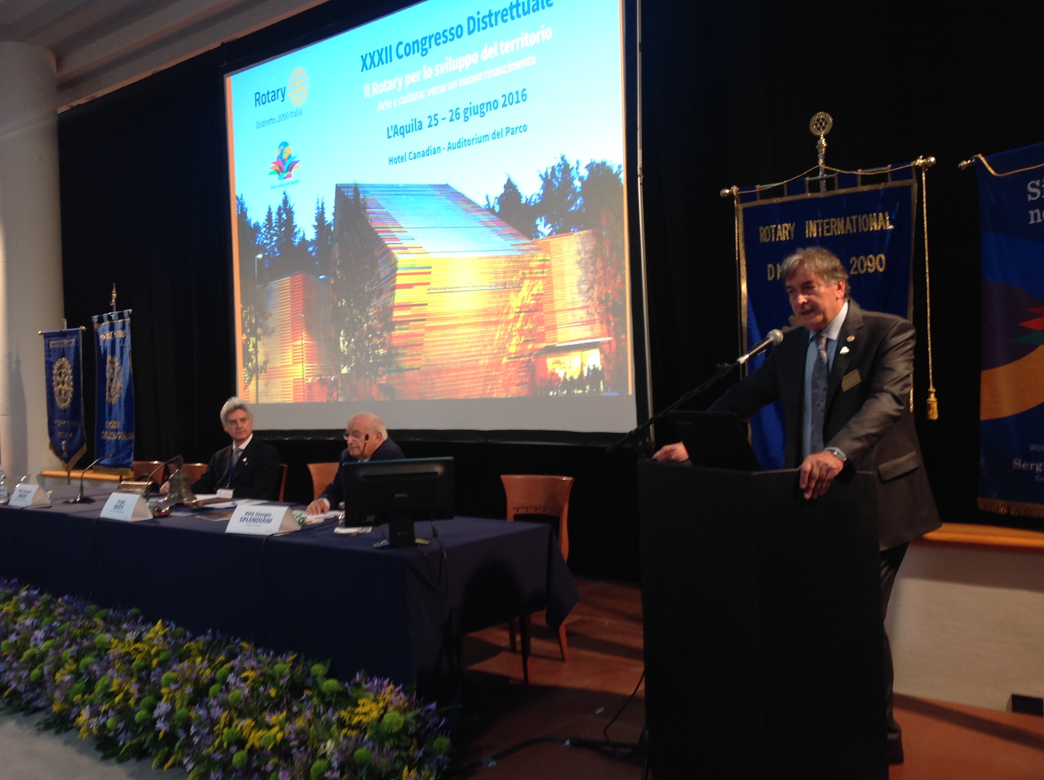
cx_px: 522
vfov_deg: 40.6
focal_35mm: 35
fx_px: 1054
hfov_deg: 52.7
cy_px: 390
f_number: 2.4
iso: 64
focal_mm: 4.28
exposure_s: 1/17
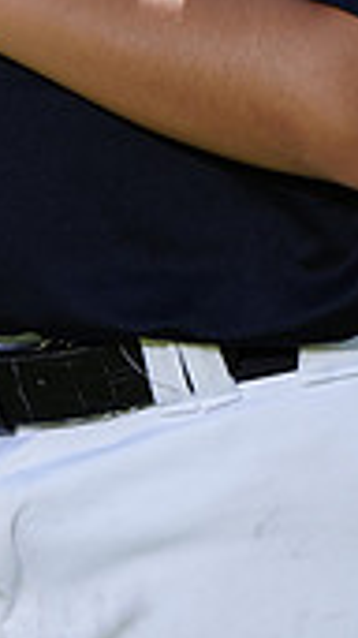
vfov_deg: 3.4
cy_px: -414
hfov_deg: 1.9
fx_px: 10715
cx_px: 17
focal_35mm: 634
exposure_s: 1/250
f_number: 6.3
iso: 100
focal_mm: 178
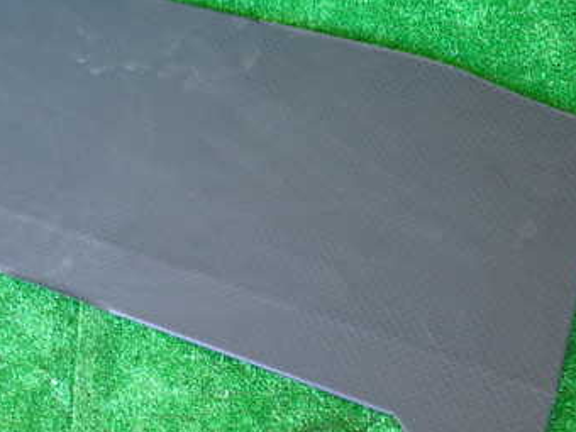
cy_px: 203
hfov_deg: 35.4
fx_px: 882
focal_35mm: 53
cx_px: 151
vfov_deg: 27.5
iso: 320
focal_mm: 5.4
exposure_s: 1/30
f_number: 2.3
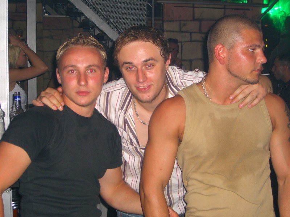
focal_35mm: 57
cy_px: 108
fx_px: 478
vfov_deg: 25.7
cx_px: 145
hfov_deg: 33.8
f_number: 3.6
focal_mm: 11.8
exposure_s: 1/60
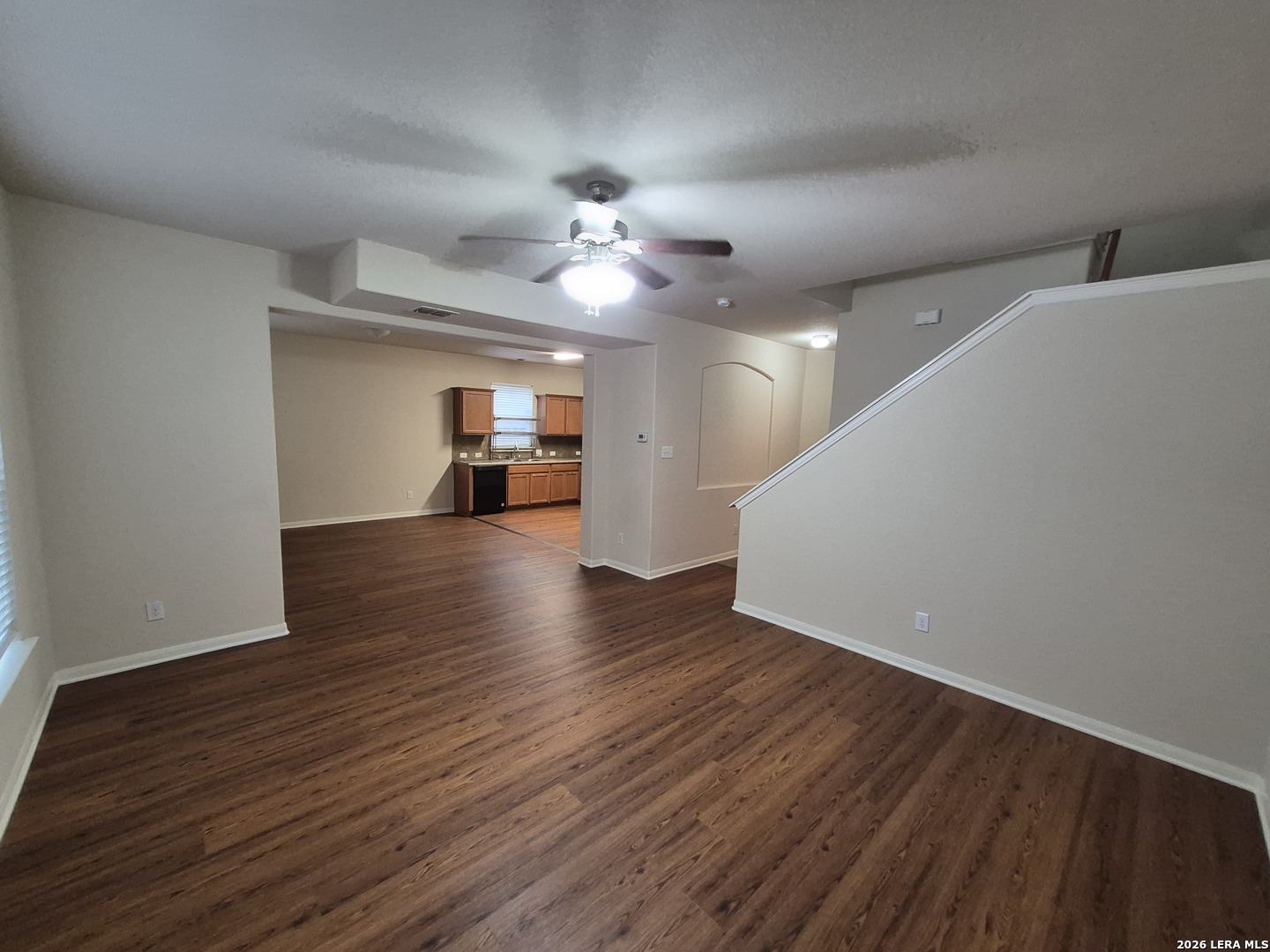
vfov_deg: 89.9
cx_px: 635
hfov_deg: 106.2
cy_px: 476
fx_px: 477
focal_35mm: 13
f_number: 2.2
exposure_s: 1/60
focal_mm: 1.74
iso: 640
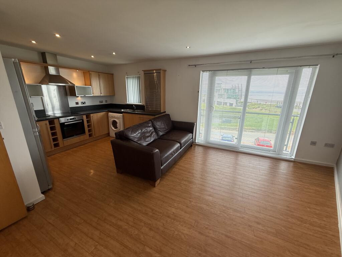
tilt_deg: -14.3
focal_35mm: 14
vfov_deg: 85.7
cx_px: 171
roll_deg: +0.0
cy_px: 128
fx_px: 138
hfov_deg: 102.1
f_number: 2.2
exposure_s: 1/105
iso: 50
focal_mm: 2.22
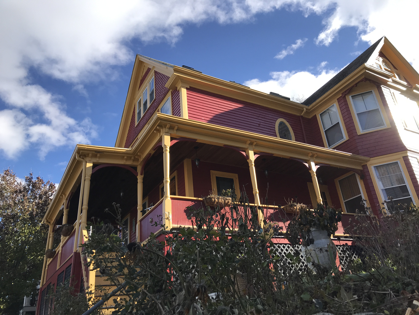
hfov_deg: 63.4
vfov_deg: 49.7
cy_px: 158
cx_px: 210
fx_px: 339
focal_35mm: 28
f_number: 1.8
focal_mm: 3
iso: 20
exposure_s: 1/1182
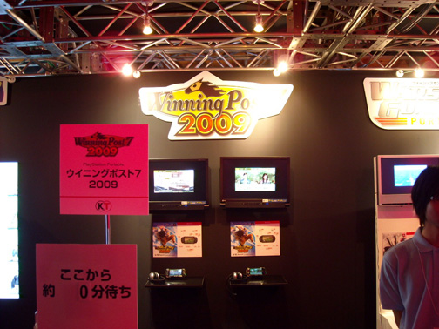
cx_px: 220
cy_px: 164
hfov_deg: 52.6
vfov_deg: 40.7
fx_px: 444
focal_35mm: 35
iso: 168
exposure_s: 1/8
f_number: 2.8
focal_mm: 5.7
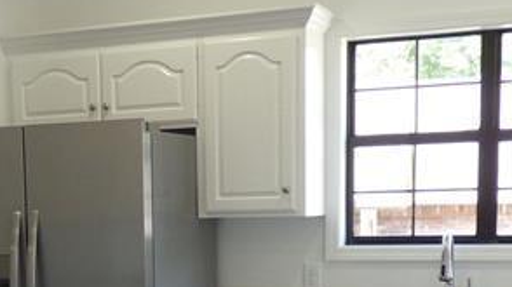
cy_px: 367
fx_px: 1031
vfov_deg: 15.2
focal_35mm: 76
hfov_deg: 27.5
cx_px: 136
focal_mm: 3.58
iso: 125
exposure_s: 1/60
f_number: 2.8
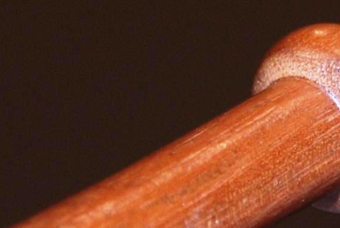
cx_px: 379
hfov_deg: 3.1
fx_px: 6319
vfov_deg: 2.1
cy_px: 101
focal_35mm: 668
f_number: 5.3
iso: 200
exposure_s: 1/60
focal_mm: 65
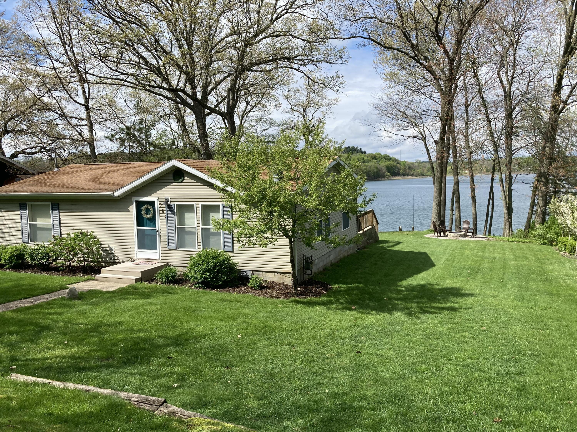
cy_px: 216
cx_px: 288
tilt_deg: -5.1
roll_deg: +1.6
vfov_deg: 49.7
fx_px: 467
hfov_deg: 63.4
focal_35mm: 28
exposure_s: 1/1799
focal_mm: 3.99
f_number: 1.8
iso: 20
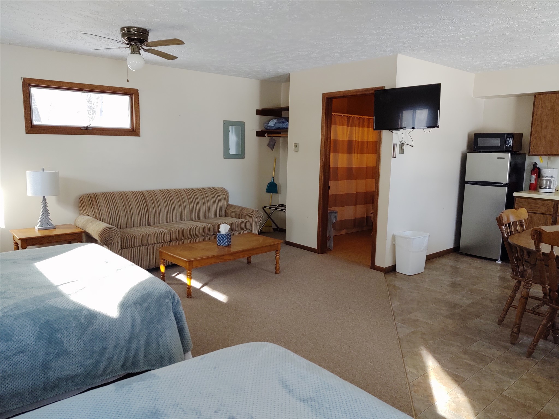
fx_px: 436
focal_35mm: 27
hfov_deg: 65.3
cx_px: 280
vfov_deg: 51.4
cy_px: 210
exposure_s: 1/103
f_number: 1.7
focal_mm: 4.75
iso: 100
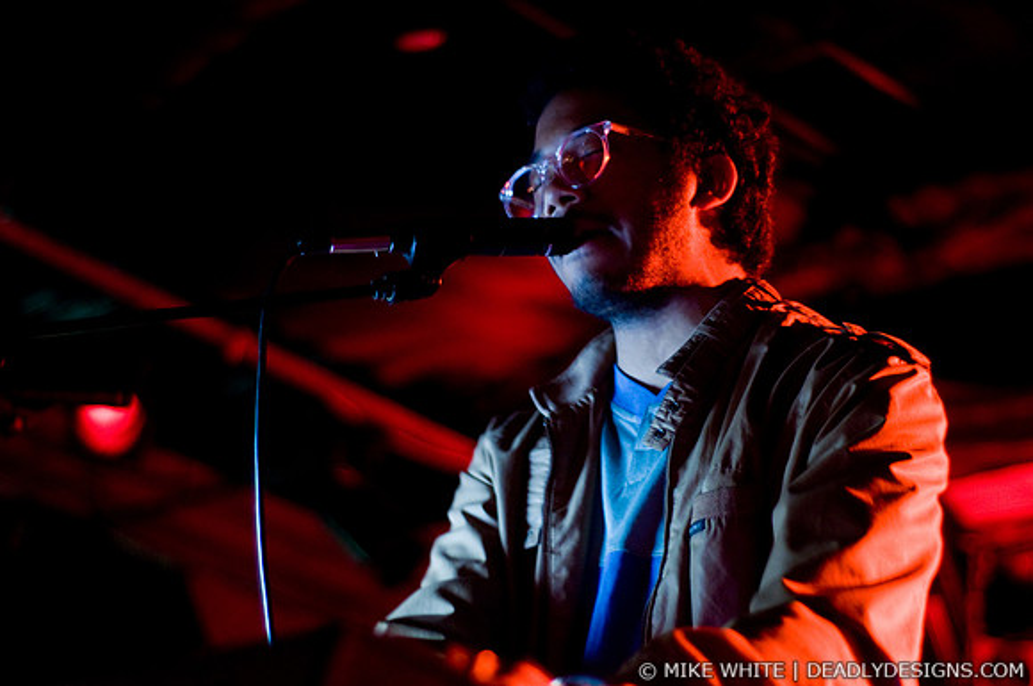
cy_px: 343
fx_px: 2149
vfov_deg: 18.1
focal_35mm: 75
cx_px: 516
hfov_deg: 27.0
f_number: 1.8
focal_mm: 50
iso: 1000
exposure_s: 1/15
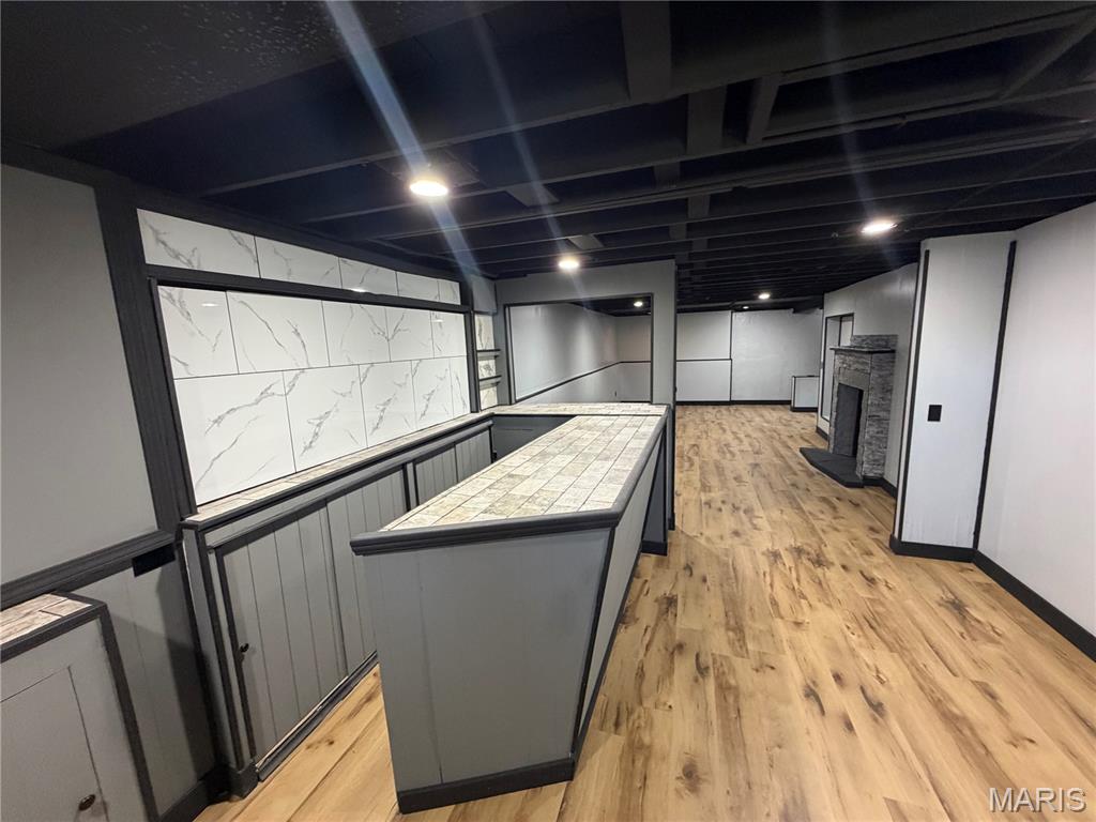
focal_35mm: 14
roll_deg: +2.6
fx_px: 443
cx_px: 548
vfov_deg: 85.7
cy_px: 411
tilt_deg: -6.9
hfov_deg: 102.1
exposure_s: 1/60
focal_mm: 2.22
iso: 320
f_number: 2.2
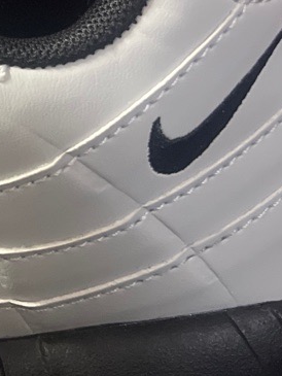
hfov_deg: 12.2
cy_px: 32
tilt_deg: -25.0
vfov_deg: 17.0
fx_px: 1238
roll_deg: +0.2
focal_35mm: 114
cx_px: -181
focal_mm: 5.7
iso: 500
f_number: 1.5
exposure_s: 1/33
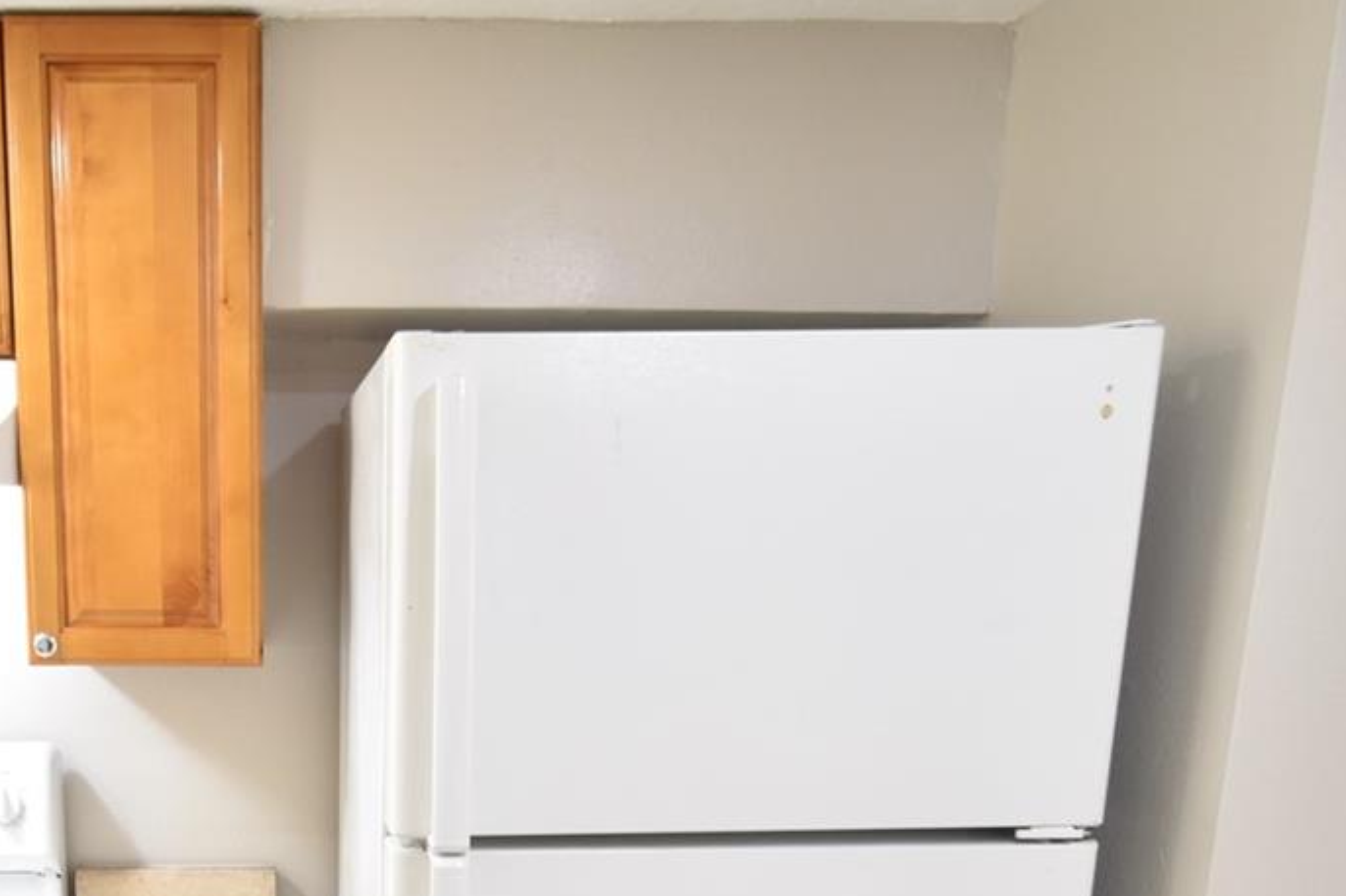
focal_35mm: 35
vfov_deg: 35.2
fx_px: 1308
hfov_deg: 51.4
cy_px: 841
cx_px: 292
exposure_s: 1/45
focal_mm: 10
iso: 800
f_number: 3.5
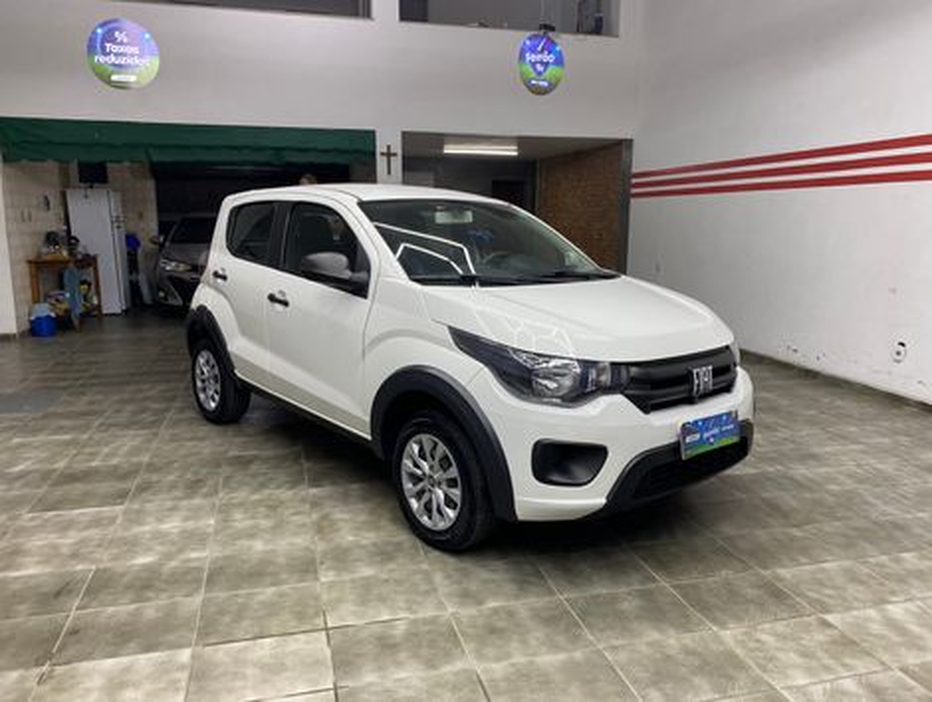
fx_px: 701
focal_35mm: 26
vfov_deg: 53.2
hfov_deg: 67.2
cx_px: 466
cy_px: 351
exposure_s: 1/120
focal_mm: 4.25
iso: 125
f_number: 1.8
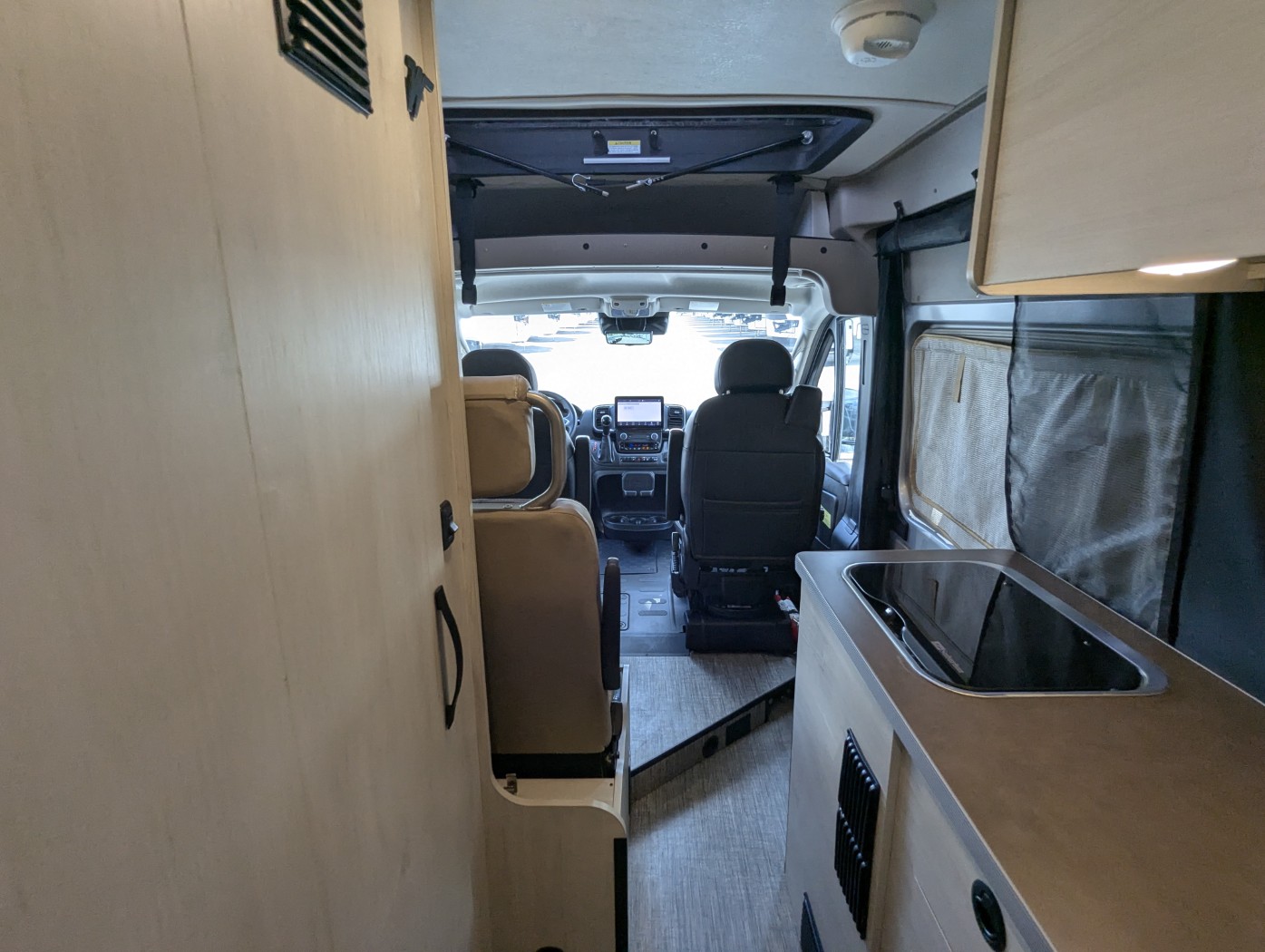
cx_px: 632
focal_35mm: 16
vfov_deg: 78.2
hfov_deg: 94.4
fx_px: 585
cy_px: 476
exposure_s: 1/168
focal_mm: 2.35
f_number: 2.2
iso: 114
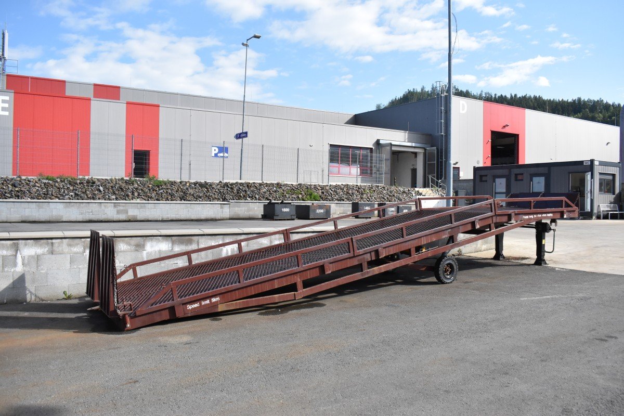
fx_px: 520
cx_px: 312
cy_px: 208
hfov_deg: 61.9
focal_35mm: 30
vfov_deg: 43.6
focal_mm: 20
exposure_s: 1/4000
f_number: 5
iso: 1250
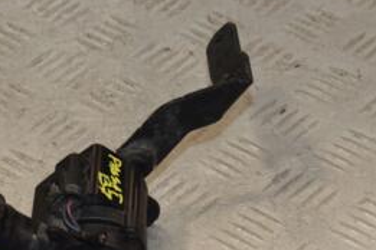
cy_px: 182
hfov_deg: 13.2
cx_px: 141
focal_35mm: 155
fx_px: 1620
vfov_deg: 8.8
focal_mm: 45
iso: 800
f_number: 7.1
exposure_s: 1/200
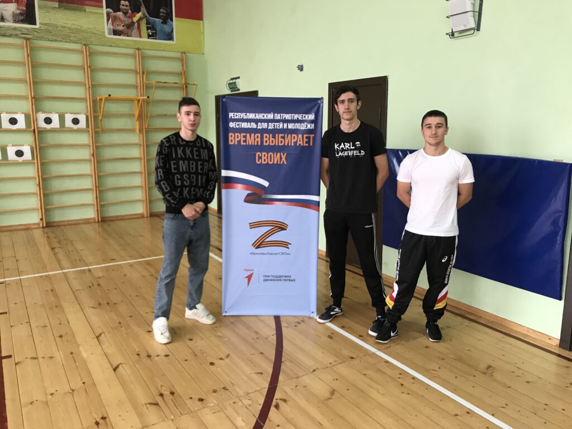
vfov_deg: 49.7
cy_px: 214
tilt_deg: -8.8
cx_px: 286
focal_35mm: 28
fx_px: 463
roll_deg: -0.4
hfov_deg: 63.4
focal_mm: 3.99
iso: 40
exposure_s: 1/33
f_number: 1.8
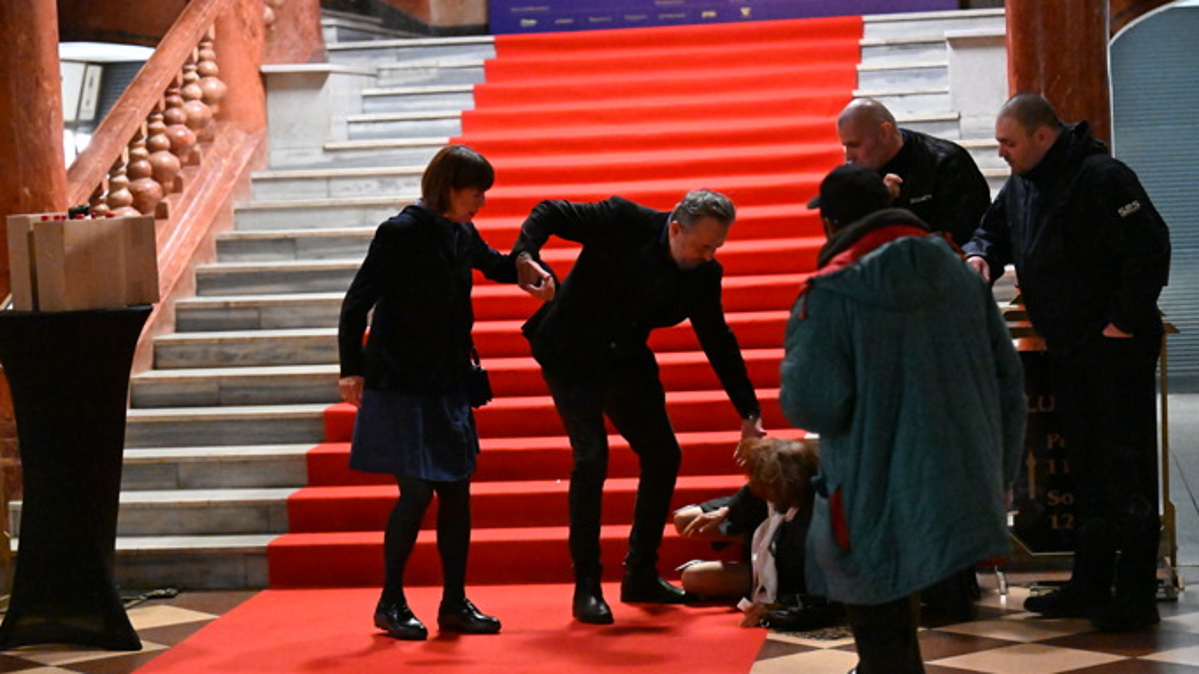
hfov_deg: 23.2
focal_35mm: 92
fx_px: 2925
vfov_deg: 13.1
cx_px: 604
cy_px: 388
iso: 25600
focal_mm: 87
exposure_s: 1/400
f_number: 2.8
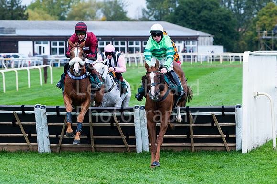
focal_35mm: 180
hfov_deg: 11.4
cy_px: 87
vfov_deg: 7.6
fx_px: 1387
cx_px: 159
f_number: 5
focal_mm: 155
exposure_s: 1/1000
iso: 500
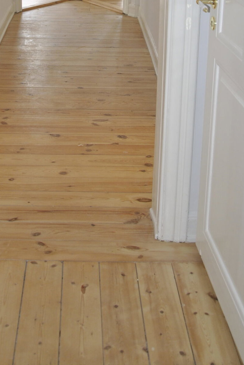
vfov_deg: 34.4
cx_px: 95
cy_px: 24
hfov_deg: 25.1
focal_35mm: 54
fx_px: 547
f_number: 4
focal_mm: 18
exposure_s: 1/60
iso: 200
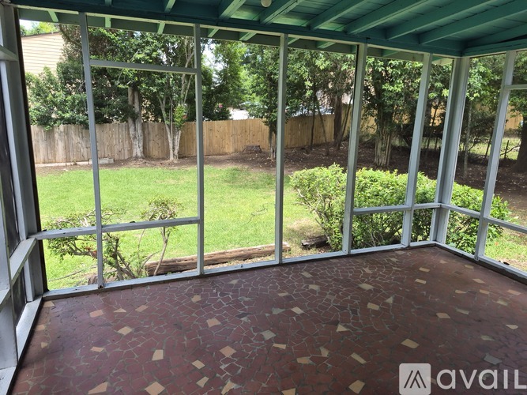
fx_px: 350
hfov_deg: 73.9
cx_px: 264
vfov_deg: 58.9
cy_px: 198
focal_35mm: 23
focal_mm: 5.4
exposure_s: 1/180
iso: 40
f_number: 1.8
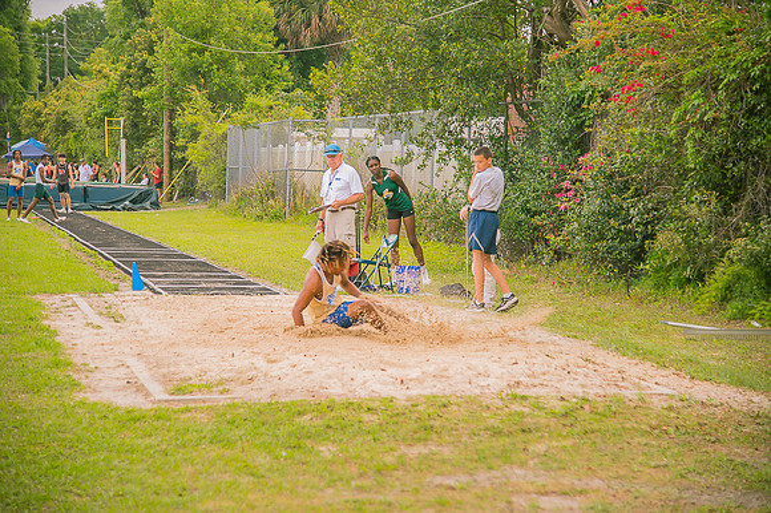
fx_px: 1841
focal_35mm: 86
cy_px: 256
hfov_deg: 23.7
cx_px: 386
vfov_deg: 15.9
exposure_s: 1/200
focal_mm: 86
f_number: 4
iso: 200
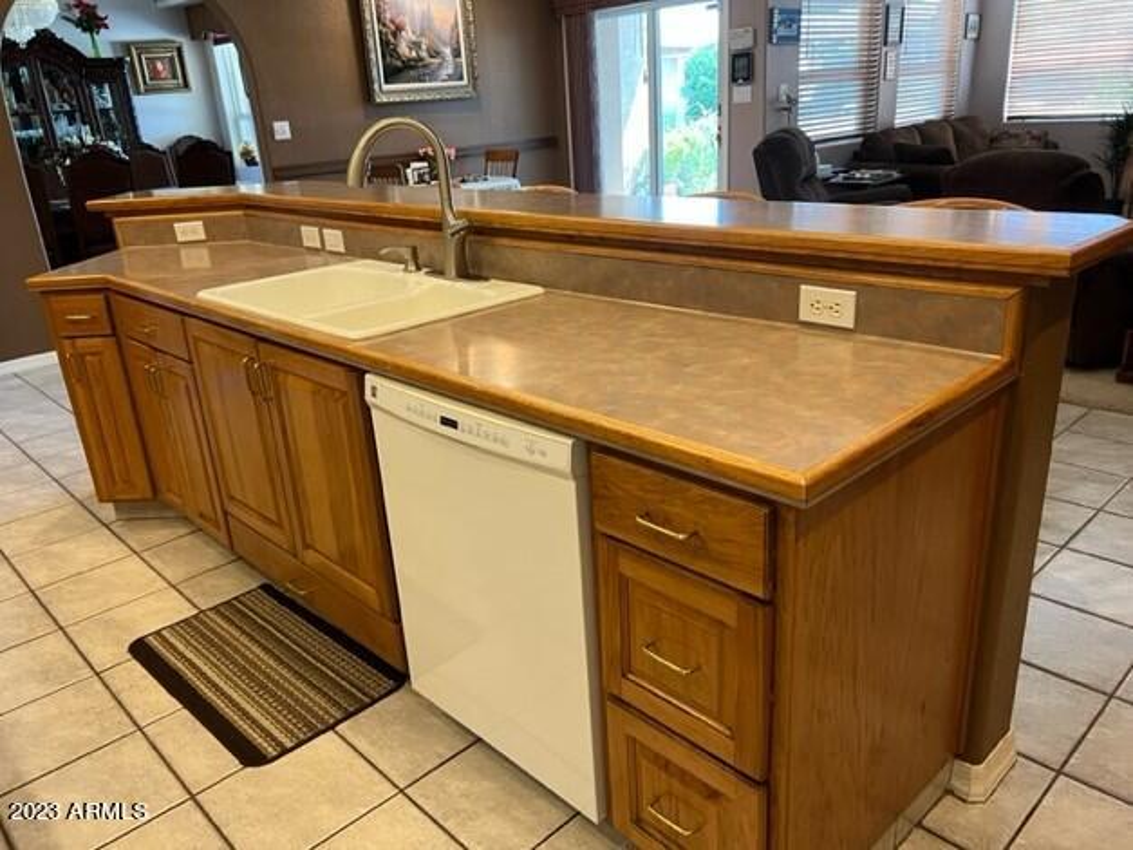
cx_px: 566
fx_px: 851
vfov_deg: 53.0
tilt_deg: -20.8
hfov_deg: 67.3
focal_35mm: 26
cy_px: 425
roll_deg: +4.2
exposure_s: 1/60
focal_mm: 5.7
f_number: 1.5
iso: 160
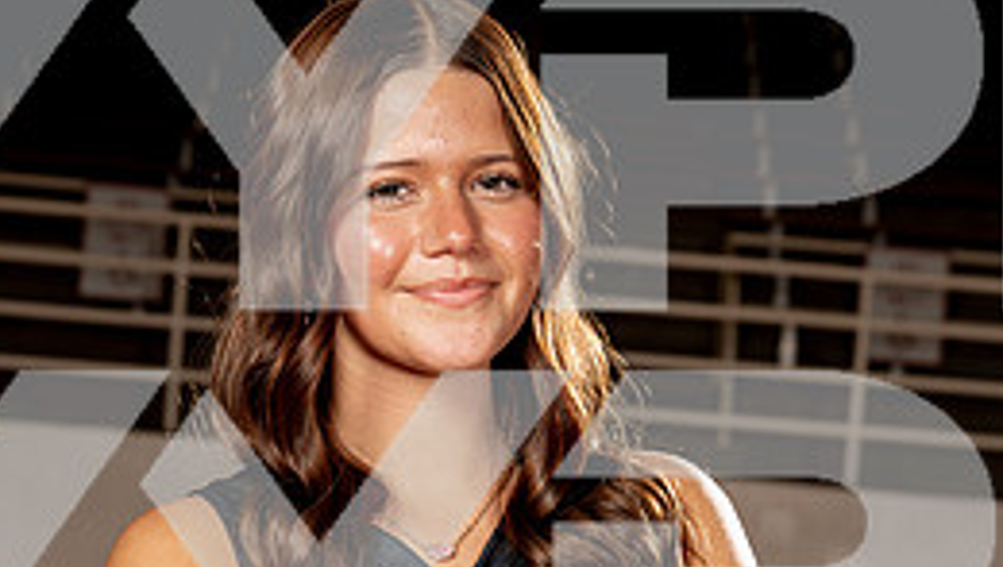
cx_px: 478
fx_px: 3355
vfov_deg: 9.6
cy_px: 577
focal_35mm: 126
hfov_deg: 17.0
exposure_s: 1/250
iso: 100
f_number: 5.6
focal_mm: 54
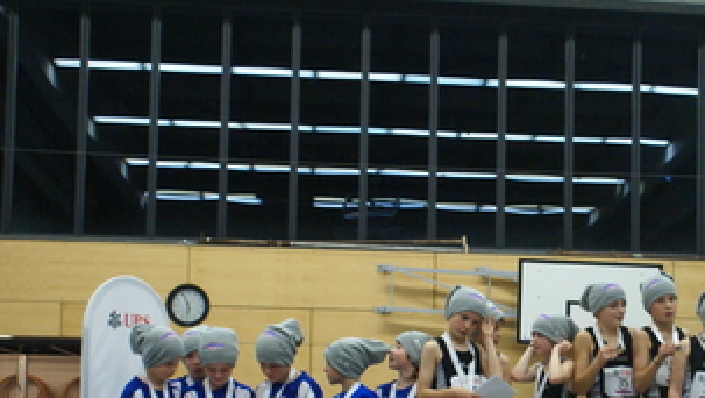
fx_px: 1572
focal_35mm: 84
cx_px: 579
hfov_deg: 24.8
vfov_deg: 14.4
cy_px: 311
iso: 800
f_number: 5
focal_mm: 30
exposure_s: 1/30
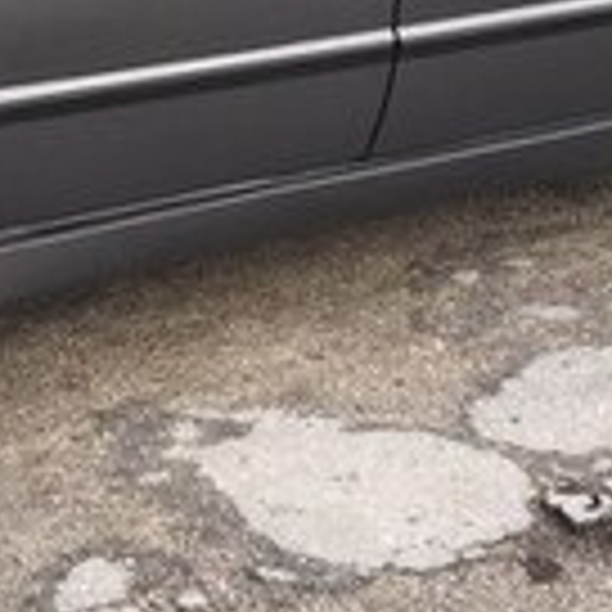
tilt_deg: -9.5
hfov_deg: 13.7
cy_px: -254
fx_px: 2480
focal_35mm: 124
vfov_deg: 13.4
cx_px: -81
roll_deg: -0.1
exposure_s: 1/100
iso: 32
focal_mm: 4.15
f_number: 2.2
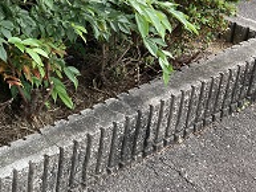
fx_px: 562
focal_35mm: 76
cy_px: -49
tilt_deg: -16.8
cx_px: -55
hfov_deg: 23.4
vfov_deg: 18.2
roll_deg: -3.5
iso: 20
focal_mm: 3.99
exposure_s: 1/270
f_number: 1.8
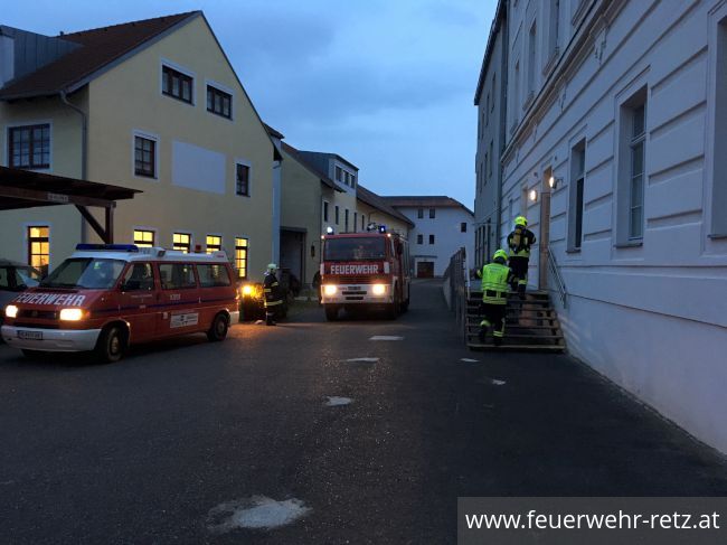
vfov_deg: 48.2
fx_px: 609
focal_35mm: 29
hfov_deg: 61.7
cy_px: 272
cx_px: 364
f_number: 2.2
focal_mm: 4.15
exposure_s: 1/20
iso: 200
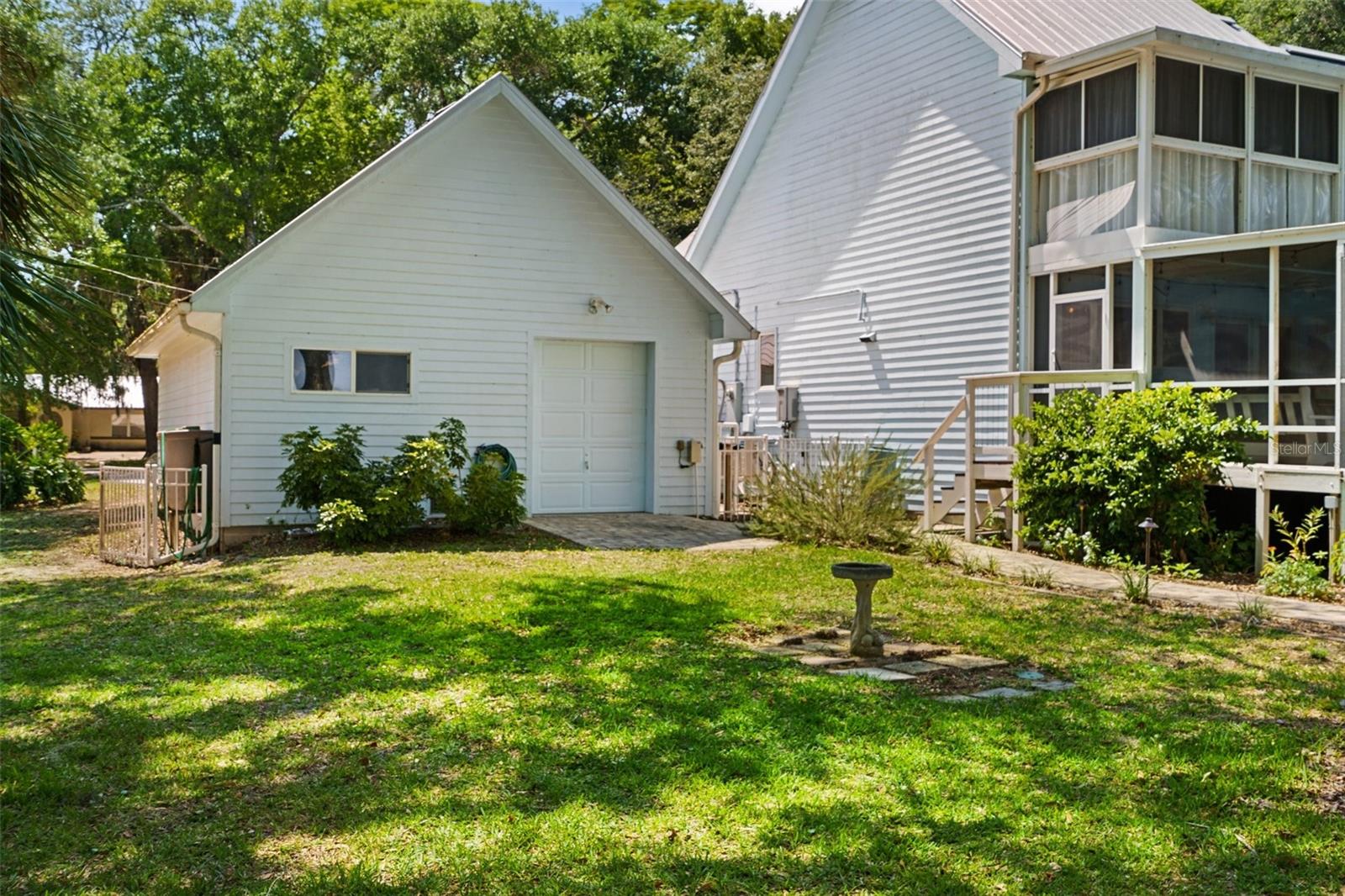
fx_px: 1270
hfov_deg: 55.8
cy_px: 448
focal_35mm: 34
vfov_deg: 38.9
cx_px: 672
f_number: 8
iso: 320
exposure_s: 1/320
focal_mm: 34
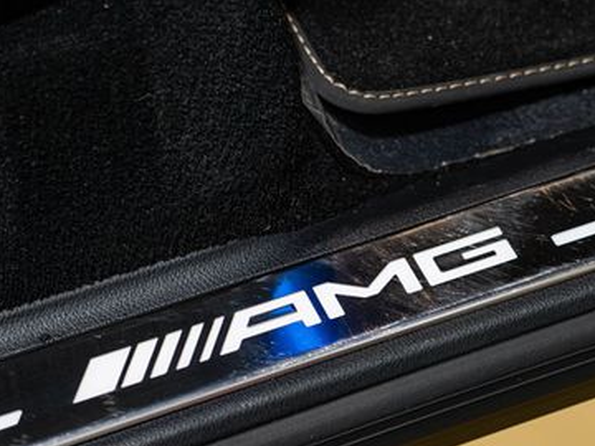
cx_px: 311
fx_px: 2853
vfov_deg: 8.9
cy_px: 297
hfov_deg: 11.9
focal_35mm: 166
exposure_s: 1/100
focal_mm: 97
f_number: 4
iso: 1600
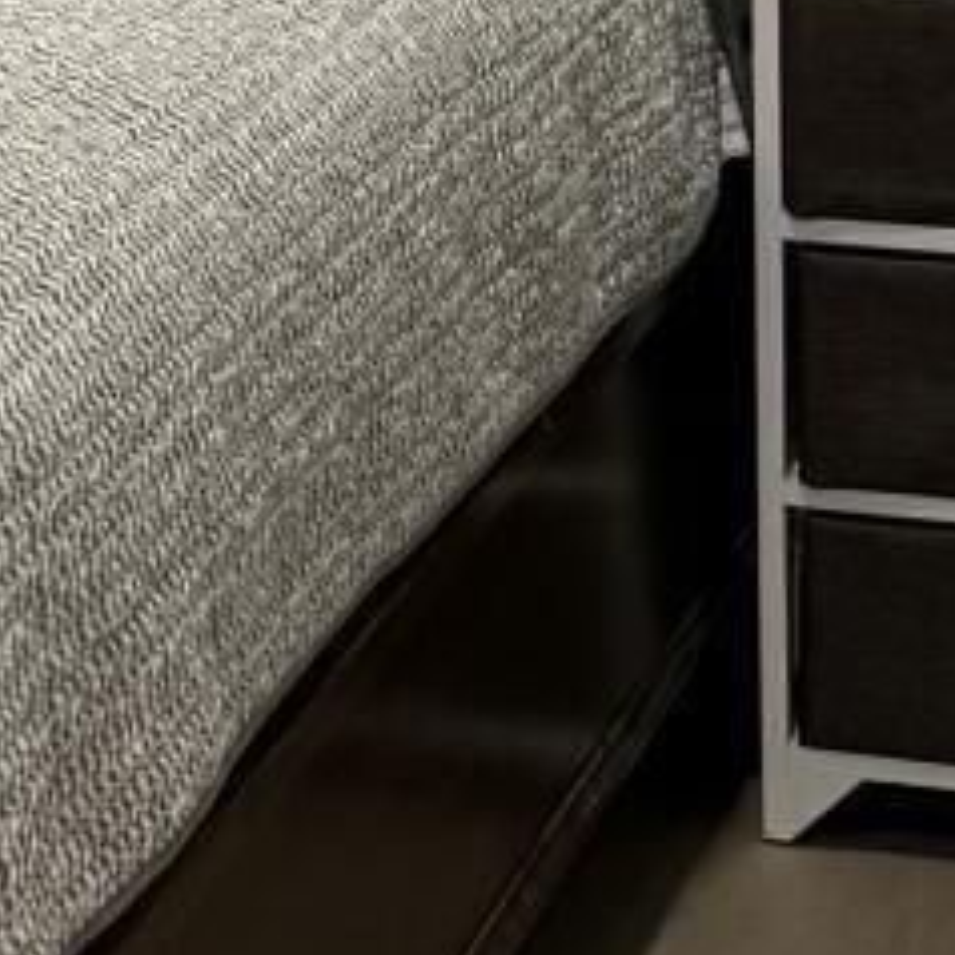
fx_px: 5556
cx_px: -562
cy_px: -634
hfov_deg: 9.5
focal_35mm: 178
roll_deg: +0.2
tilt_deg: -5.7
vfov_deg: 9.5
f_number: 1.78
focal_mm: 6.76
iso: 200
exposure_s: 1/120
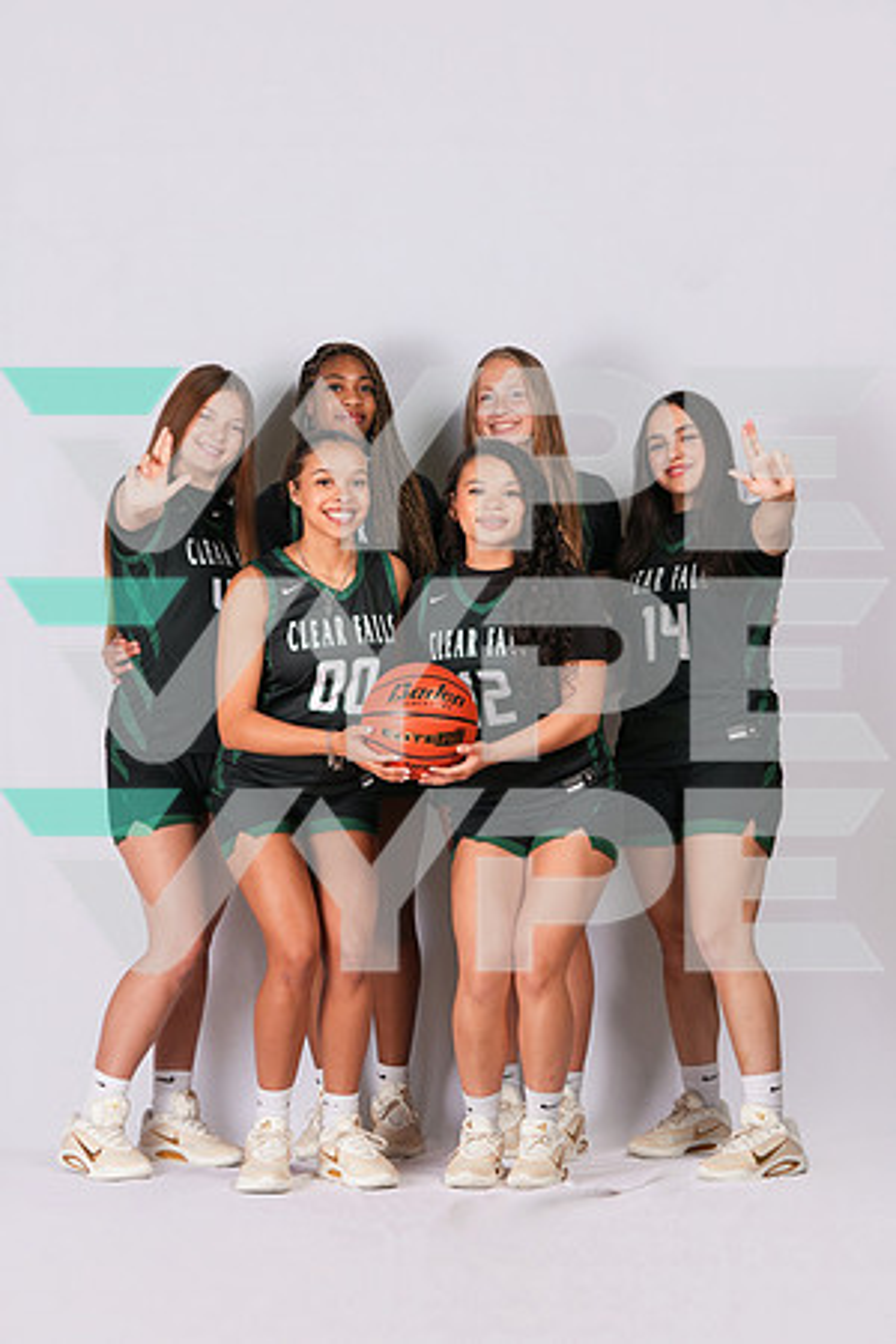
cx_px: 448
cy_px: 672
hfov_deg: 19.5
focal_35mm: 70
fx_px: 2613
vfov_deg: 28.8
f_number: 11
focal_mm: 70
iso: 400
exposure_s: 1/200
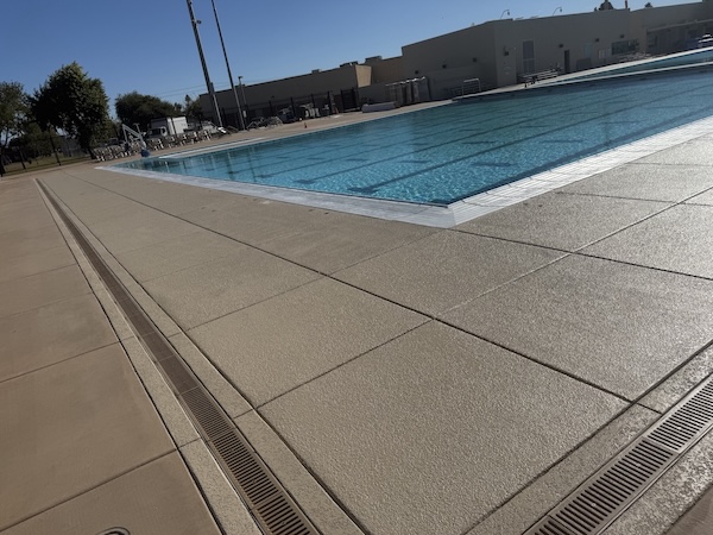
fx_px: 494
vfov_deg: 56.8
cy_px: 268
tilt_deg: -18.9
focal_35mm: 24
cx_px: 356
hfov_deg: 71.6
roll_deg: +9.9
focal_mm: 6.76
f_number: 1.78
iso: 80
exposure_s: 1/14286
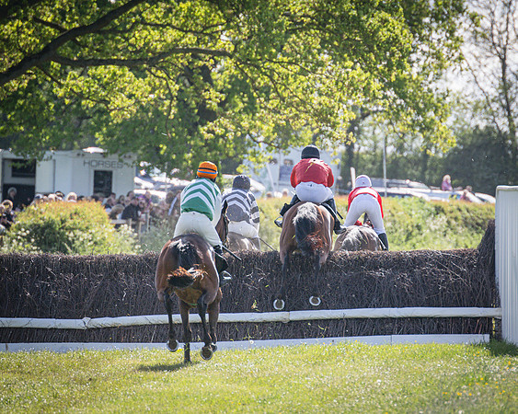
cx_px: 342
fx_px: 9007
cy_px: 174
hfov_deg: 3.3
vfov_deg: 2.6
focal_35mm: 588
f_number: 4
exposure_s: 1/2000
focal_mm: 280
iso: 400
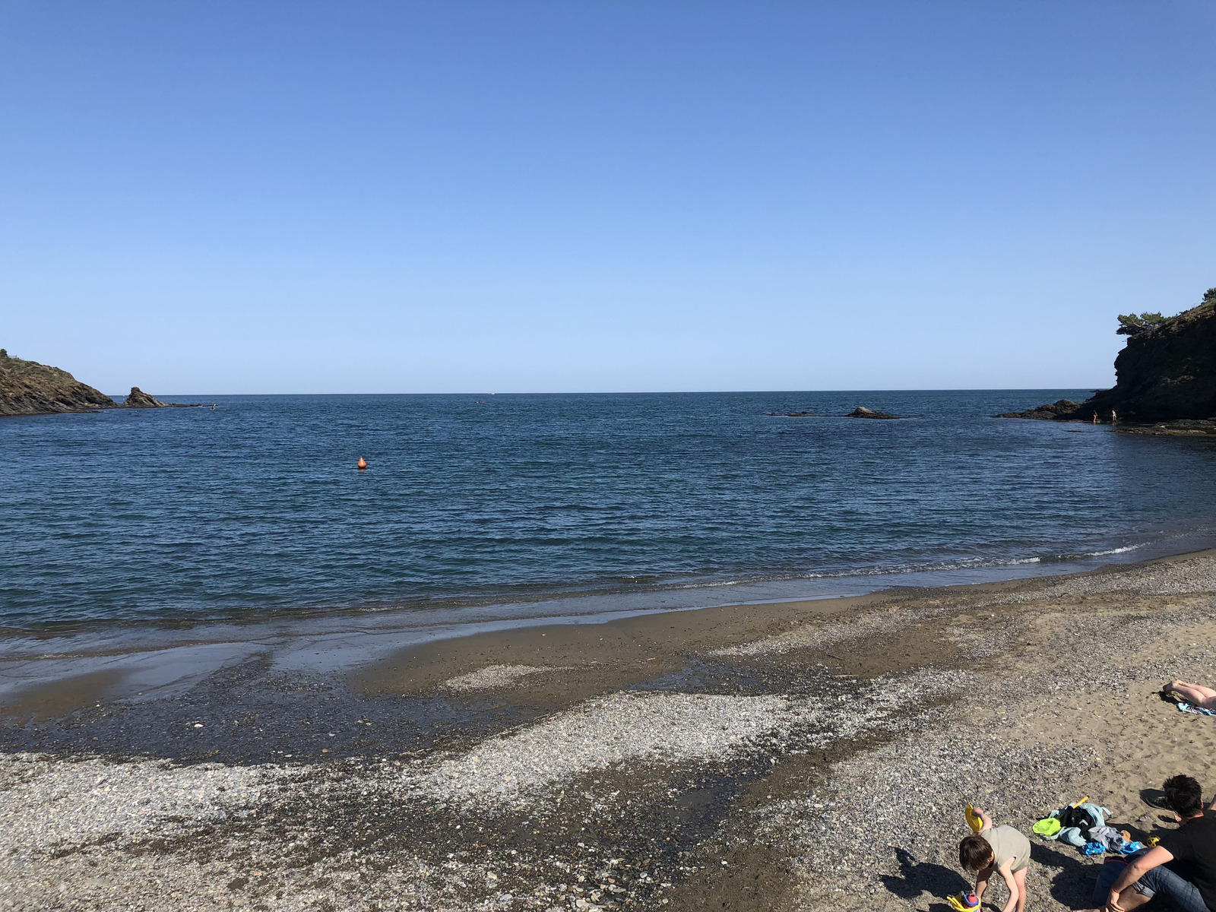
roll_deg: +1.0
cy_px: 456
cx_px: 608
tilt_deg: -2.4
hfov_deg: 63.4
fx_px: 984
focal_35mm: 28
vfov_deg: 49.7
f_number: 1.8
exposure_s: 1/2525
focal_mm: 4
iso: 20
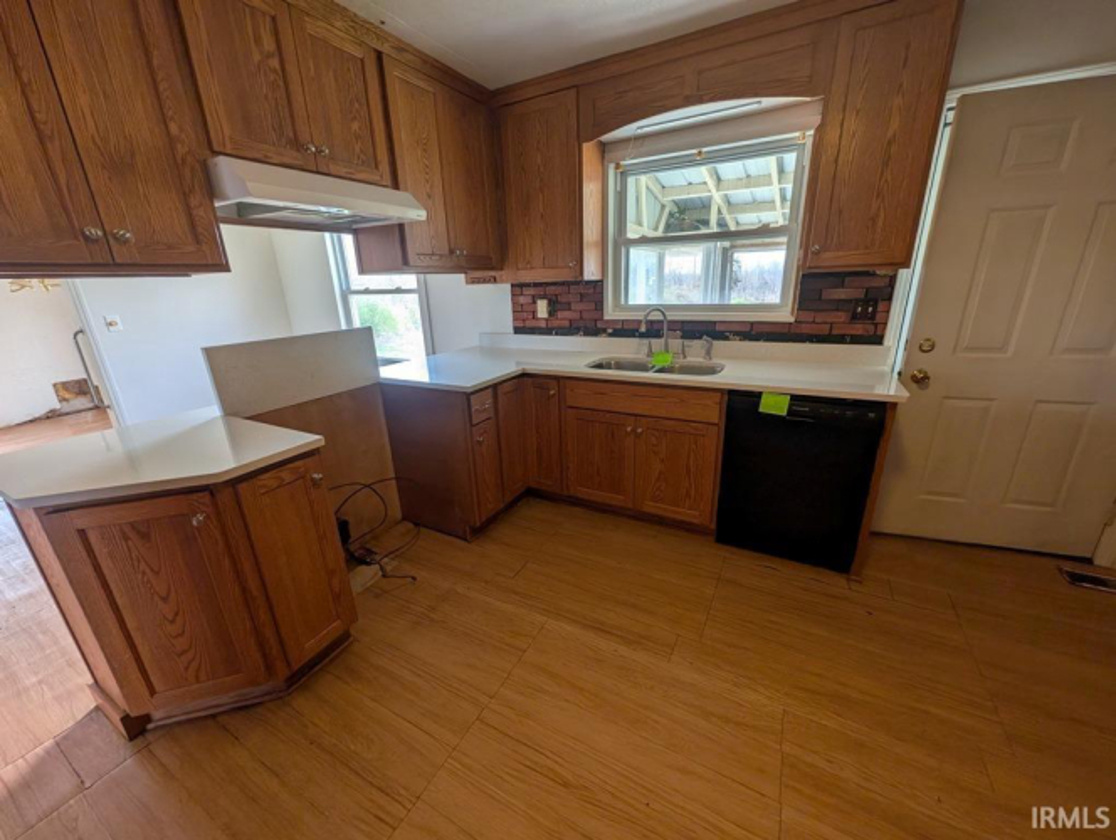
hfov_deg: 110.5
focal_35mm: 12
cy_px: 420
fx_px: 387
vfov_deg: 94.6
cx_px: 558
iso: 56
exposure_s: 1/120
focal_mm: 2.02
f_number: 1.7
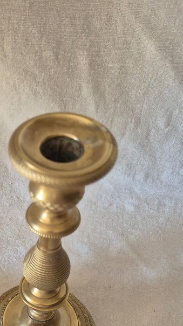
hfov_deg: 25.4
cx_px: -26
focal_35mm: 43
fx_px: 371
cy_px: 256
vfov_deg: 45.2
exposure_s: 1/100
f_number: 1.8
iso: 250
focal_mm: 5.4
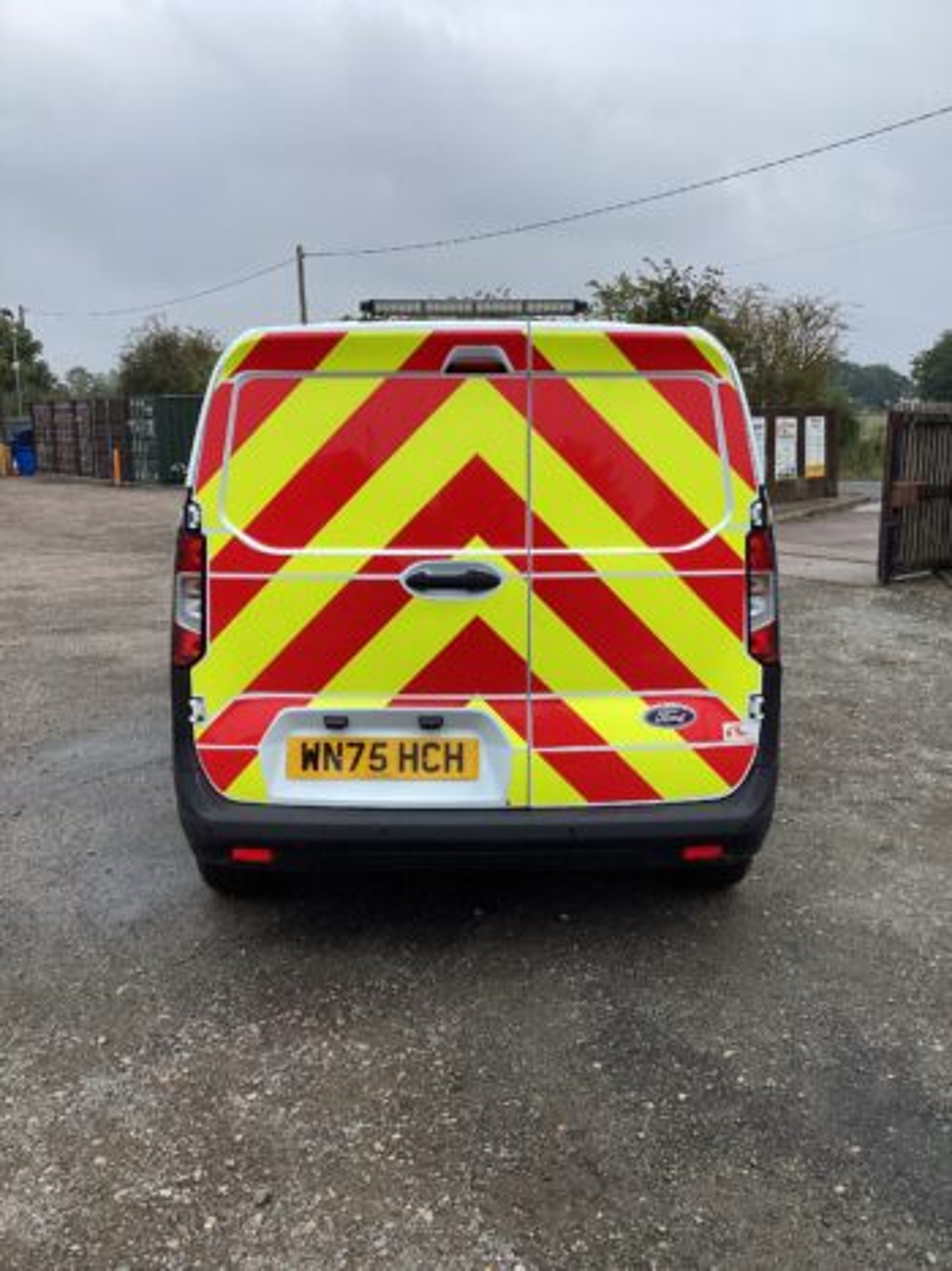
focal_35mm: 31
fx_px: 1137
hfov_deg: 45.4
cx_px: 476
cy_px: 636
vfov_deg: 58.4
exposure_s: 1/494
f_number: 2.4
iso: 25
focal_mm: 3.3
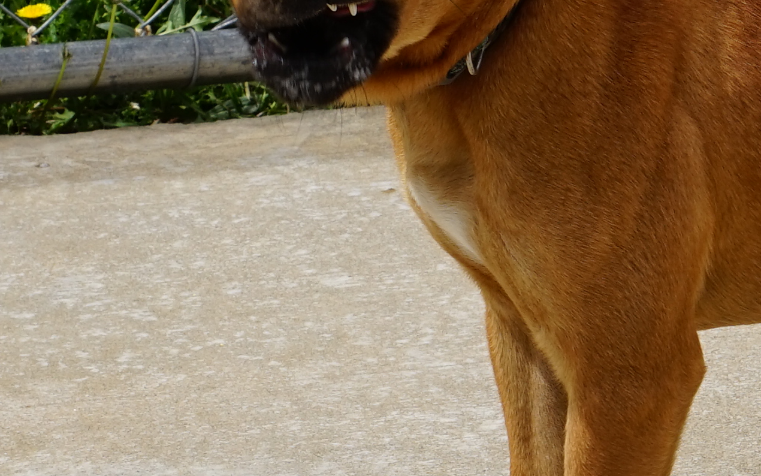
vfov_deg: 5.1
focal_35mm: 259
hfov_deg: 8.1
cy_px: 208
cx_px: 805
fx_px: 5372
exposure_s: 1/200
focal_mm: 55
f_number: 11
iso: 100
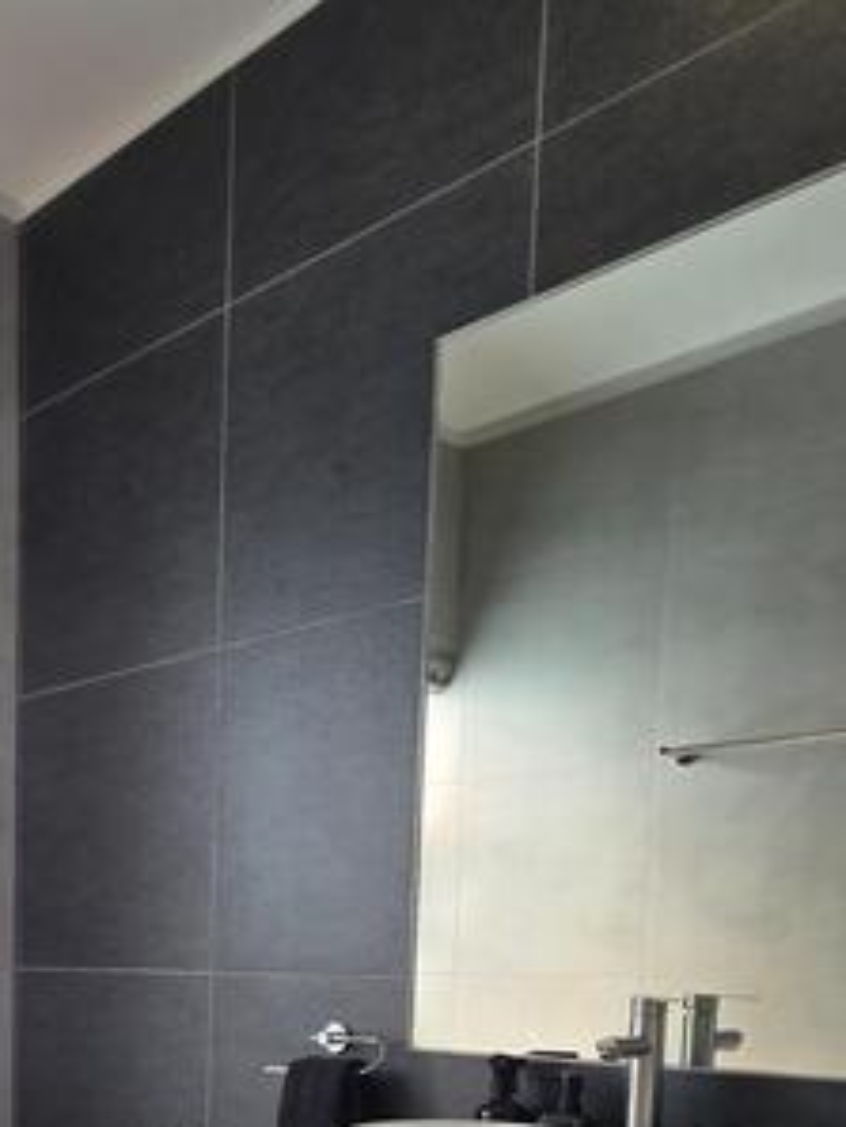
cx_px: 72
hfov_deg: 37.8
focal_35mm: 35
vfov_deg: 45.6
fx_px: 1140
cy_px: 1089
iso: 50
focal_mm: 2.2
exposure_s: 1/100
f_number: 1.9
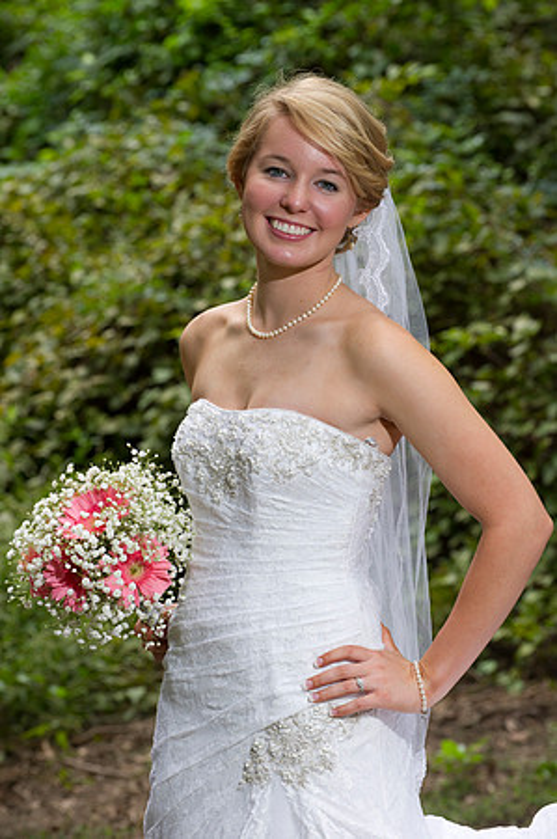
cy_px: 420
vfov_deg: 13.7
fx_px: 3489
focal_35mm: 150
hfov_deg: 9.1
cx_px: 278
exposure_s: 1/160
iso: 500
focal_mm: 150
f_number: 6.3
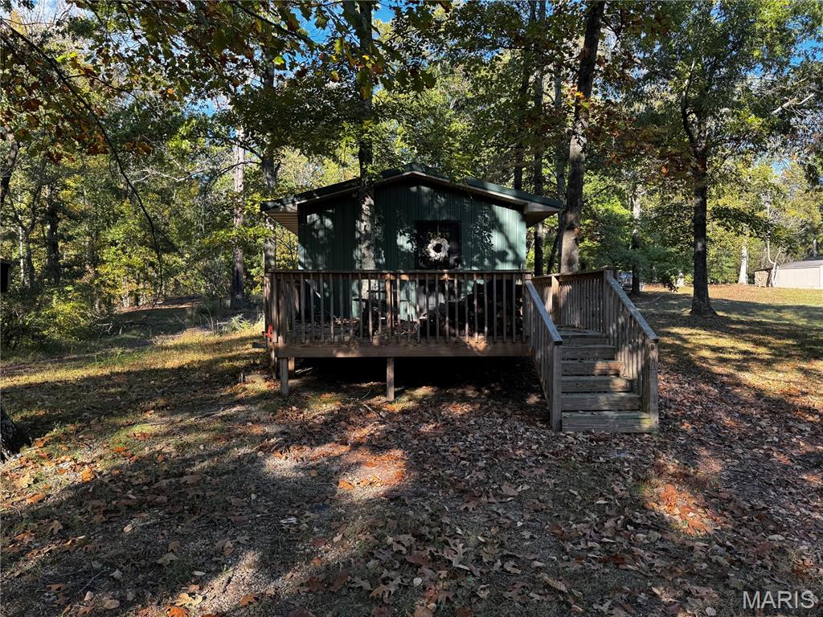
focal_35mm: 24
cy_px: 308
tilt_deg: -1.1
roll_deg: +0.3
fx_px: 571
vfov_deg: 56.8
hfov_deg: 71.6
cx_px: 412
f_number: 1.78
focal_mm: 6.76
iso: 80
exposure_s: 1/315
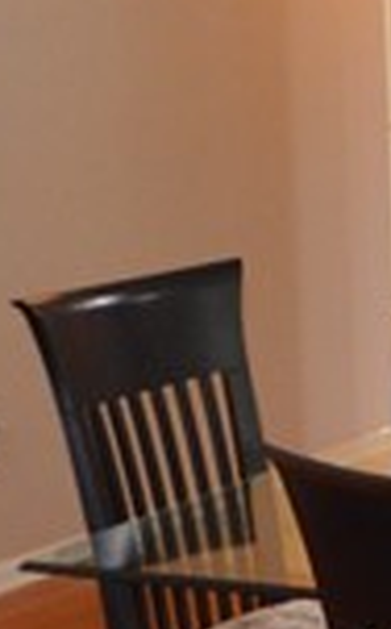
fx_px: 1881
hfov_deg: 10.3
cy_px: 256
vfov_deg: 18.9
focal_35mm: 110
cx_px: 942
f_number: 3.5
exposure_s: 1/60
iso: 900
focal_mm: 10
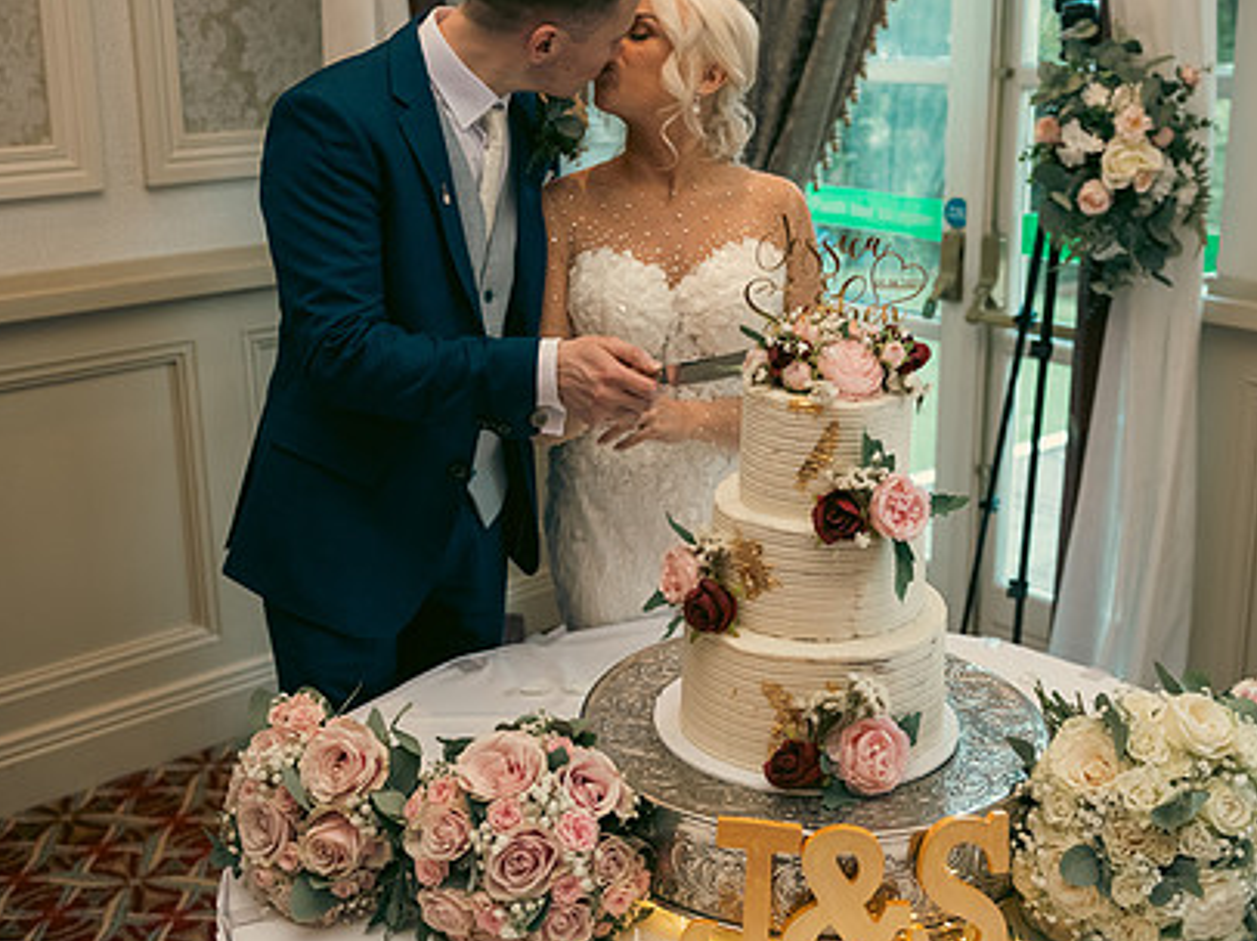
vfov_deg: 32.8
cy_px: 395
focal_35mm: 44
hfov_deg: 43.0
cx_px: 650
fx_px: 1597
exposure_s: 1/160
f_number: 3.5
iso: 800
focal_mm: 32
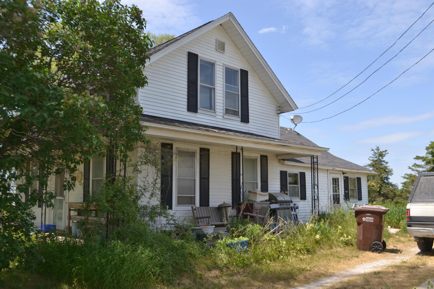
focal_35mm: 33
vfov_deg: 40.0
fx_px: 398
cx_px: 217
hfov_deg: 57.2
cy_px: 144
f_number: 7.1
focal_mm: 22
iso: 100
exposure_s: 1/200
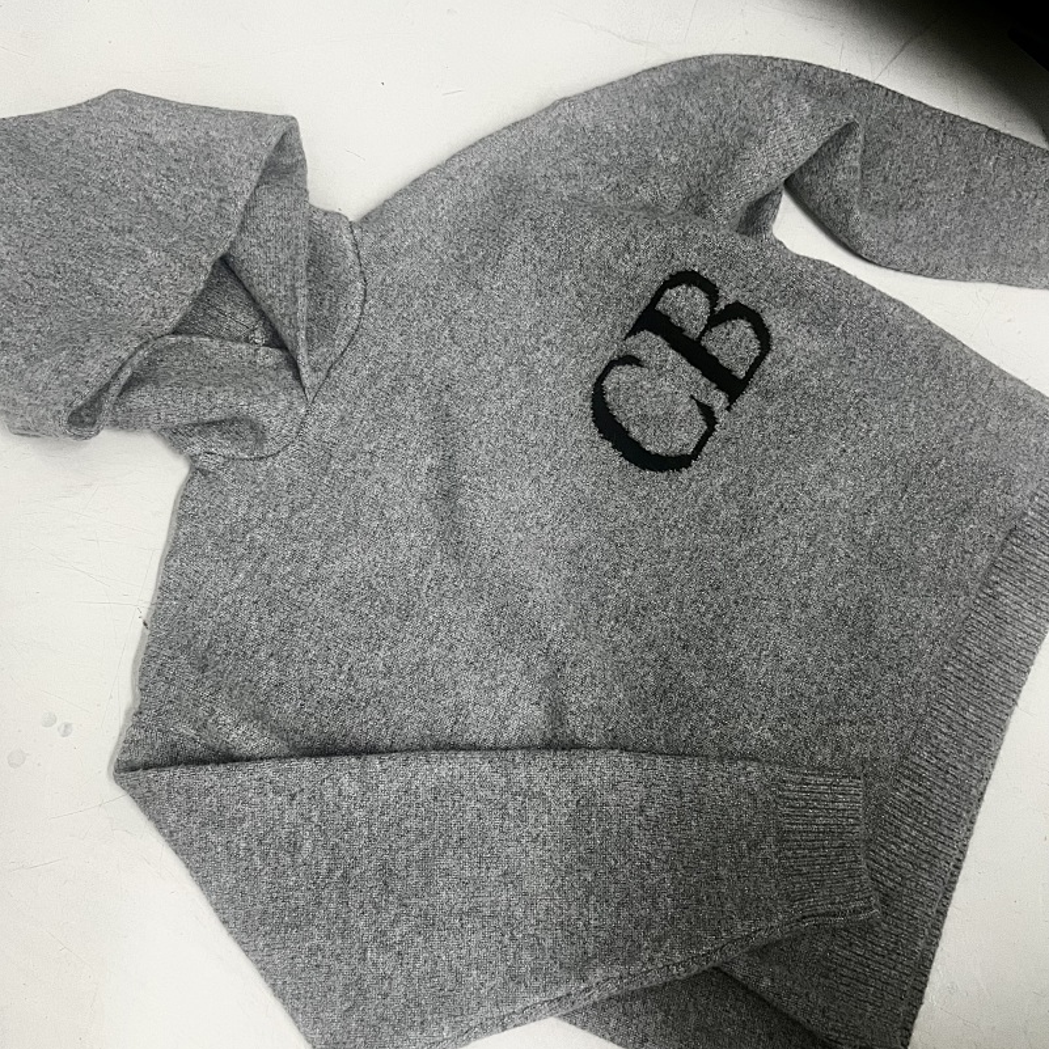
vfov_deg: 52.5
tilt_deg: -73.3
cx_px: 520
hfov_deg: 52.5
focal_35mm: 31
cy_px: 528
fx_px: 1063
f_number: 1.5
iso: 320
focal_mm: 5.7
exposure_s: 1/60
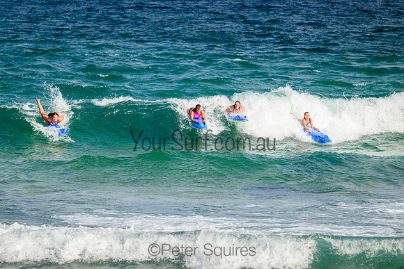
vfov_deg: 2.7
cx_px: 202
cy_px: 134
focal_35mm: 510
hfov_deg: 4.0
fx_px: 5724
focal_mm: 510
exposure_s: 1/2000
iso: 1100
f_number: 11
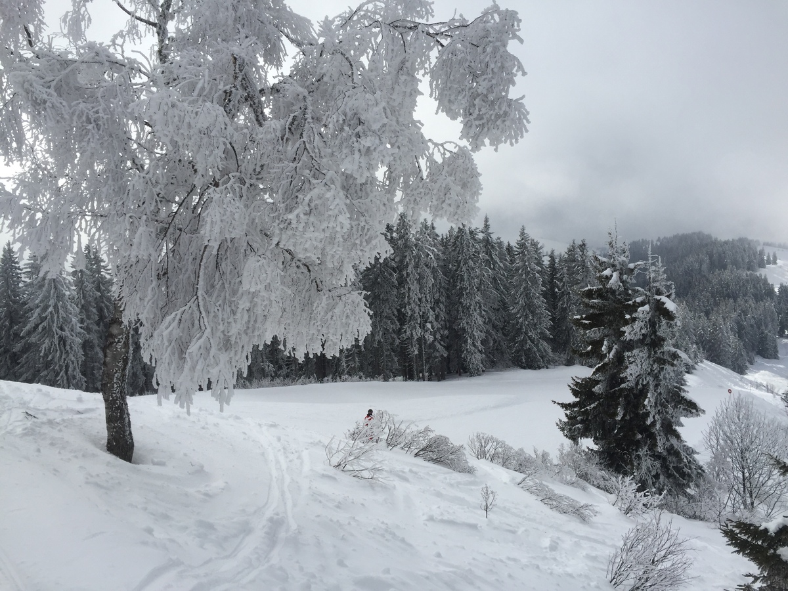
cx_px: 394
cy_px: 296
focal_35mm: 29
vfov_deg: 48.2
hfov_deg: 61.7
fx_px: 660
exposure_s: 1/4950
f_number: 2.2
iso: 32
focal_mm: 4.15
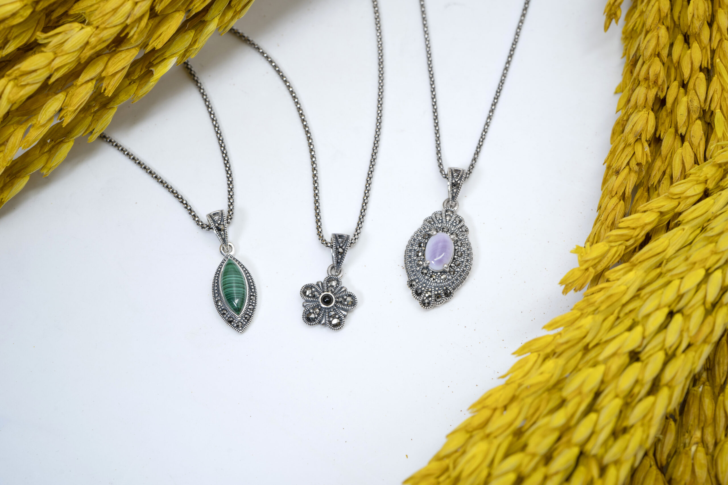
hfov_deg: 39.6
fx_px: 1011
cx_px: 364
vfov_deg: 27.0
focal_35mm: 50
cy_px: 242
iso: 200
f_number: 10
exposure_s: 1/50
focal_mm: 50
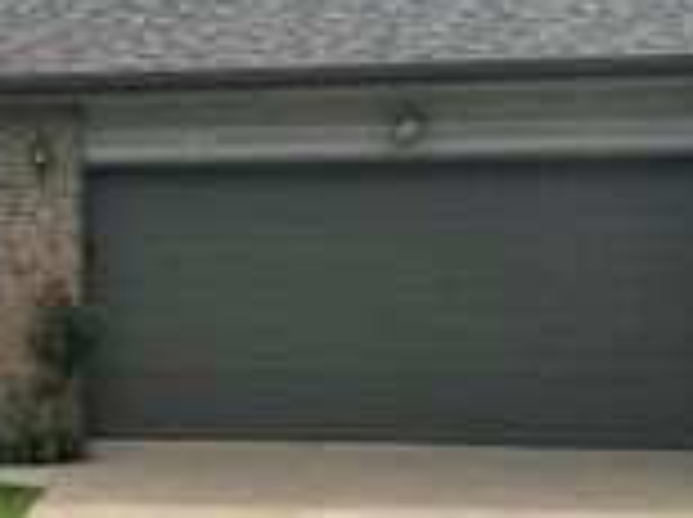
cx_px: -27
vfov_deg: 18.8
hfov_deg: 23.8
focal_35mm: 78
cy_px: 286
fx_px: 1559
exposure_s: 1/5263
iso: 80
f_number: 1.78
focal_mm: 6.86
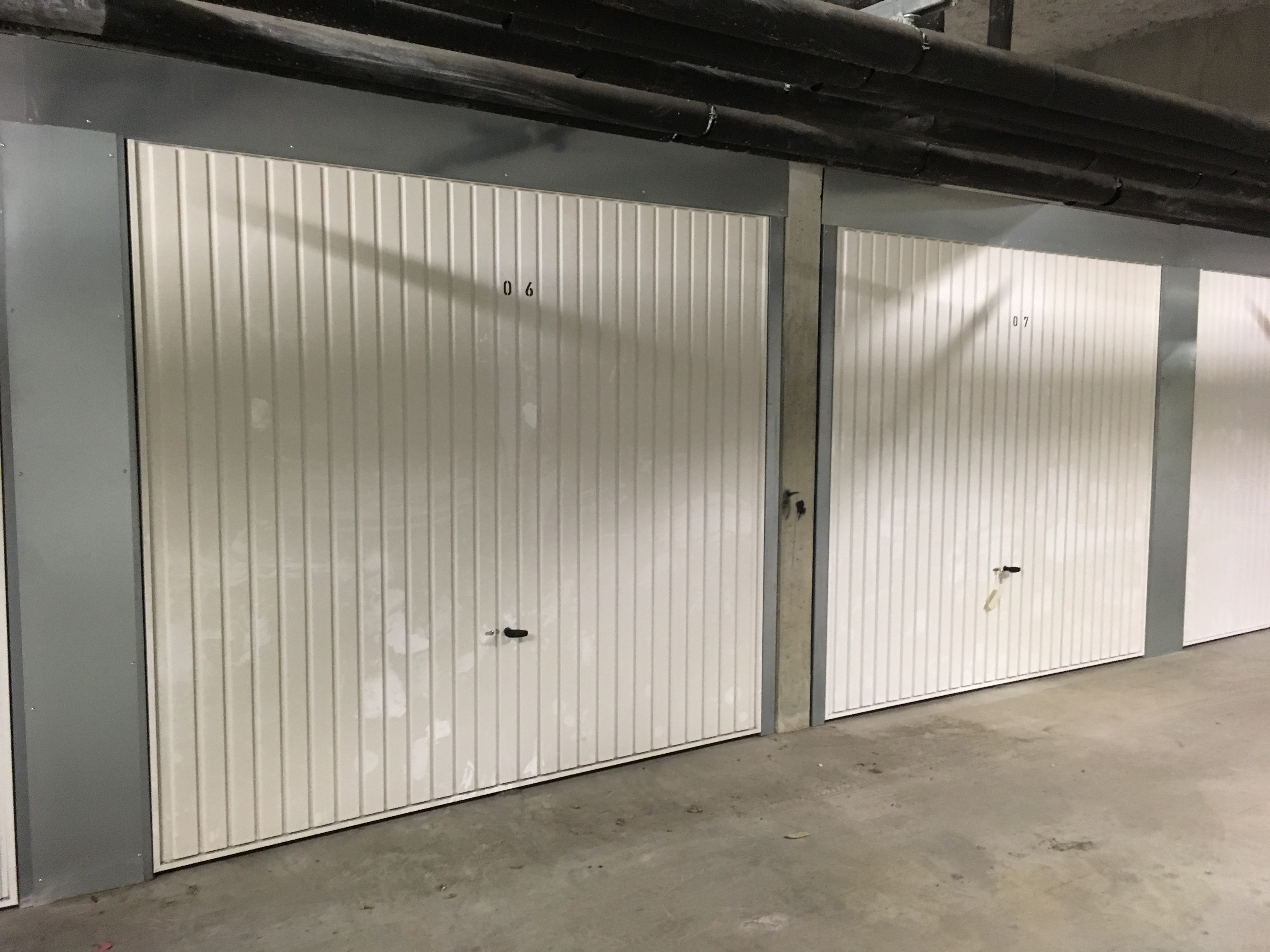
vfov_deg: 48.2
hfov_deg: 61.7
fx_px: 1064
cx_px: 635
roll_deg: +0.7
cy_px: 476
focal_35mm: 29
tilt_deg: -7.4
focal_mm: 4.15
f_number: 2.2
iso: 200
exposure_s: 1/20
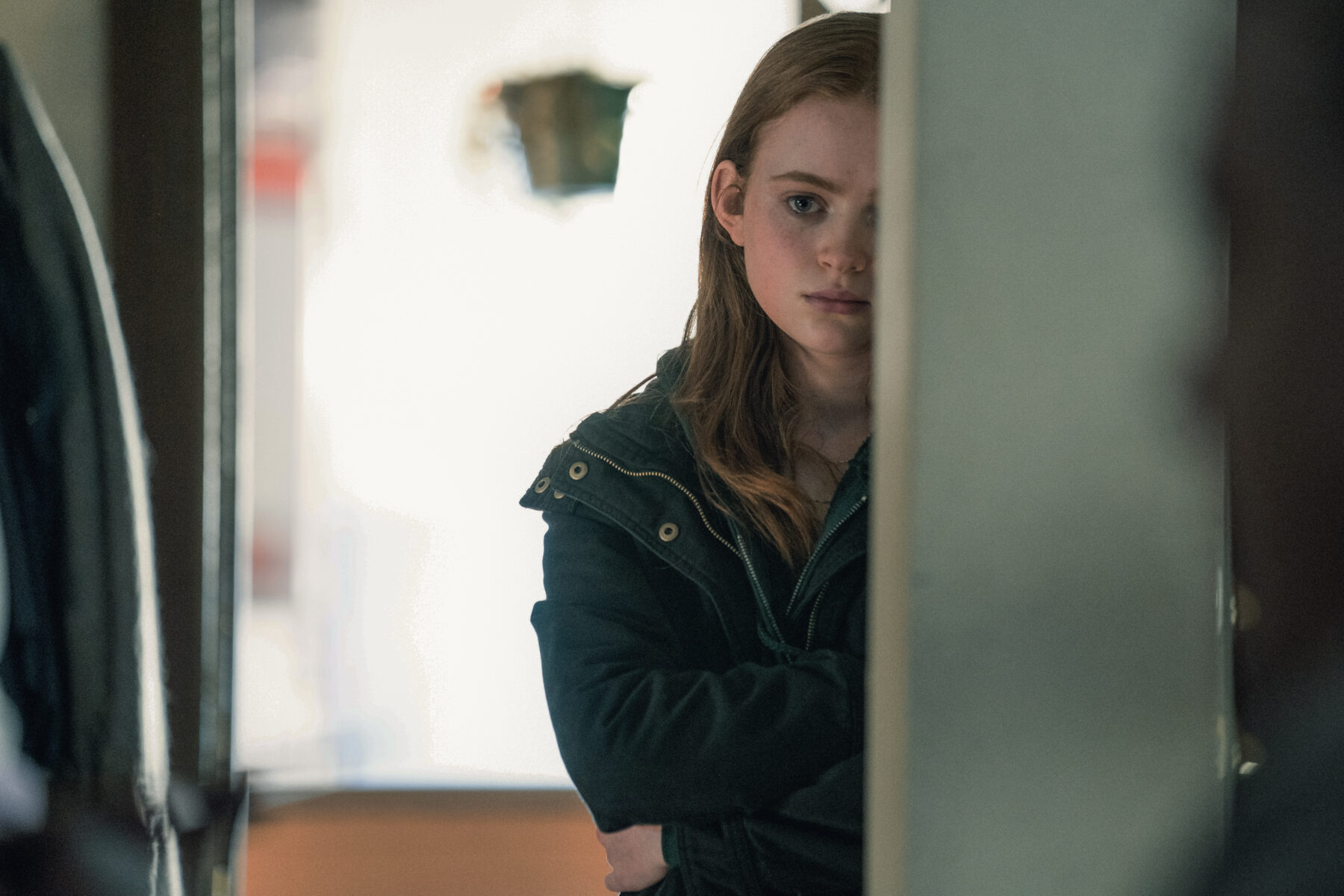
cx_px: 672
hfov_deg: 10.3
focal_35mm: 200
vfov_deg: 6.9
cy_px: 448
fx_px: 7466
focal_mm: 200
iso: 2000
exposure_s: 1/160
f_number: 2.8
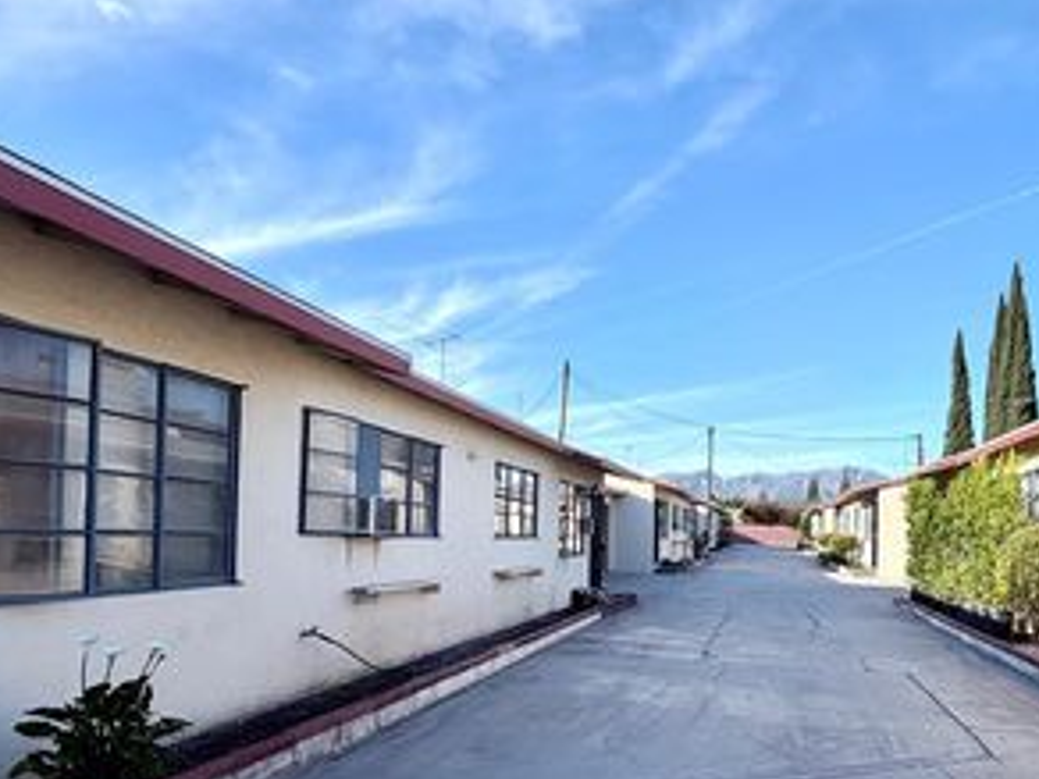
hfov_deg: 67.8
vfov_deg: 55.6
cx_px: 758
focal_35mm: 24
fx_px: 720
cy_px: 521
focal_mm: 2.22
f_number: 2.2
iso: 32
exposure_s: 1/770
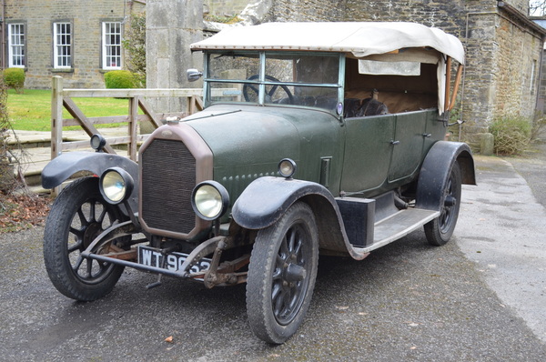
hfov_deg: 41.2
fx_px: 727
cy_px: 181
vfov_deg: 28.0
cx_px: 273
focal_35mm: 48
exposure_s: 1/125
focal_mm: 32
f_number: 5.6
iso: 250
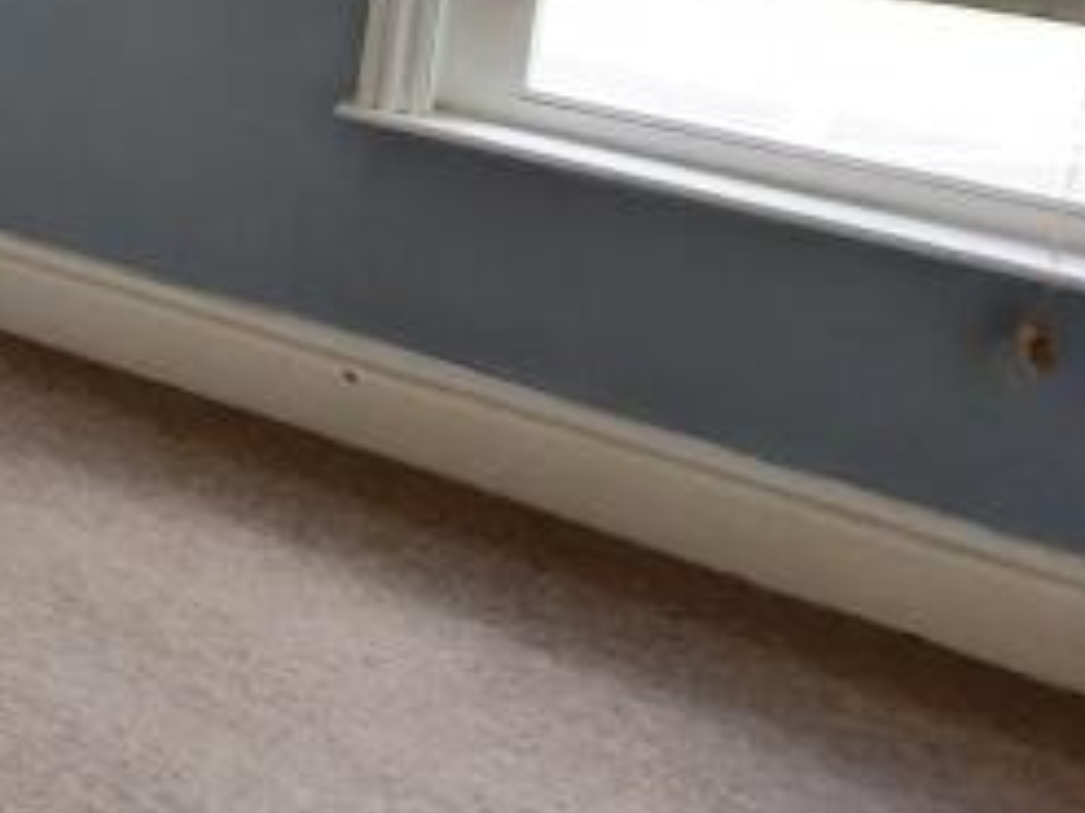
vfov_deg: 23.5
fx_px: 1692
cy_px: -277
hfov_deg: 20.3
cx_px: -1002
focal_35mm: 54
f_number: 2.2
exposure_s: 1/50
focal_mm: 1.74
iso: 64
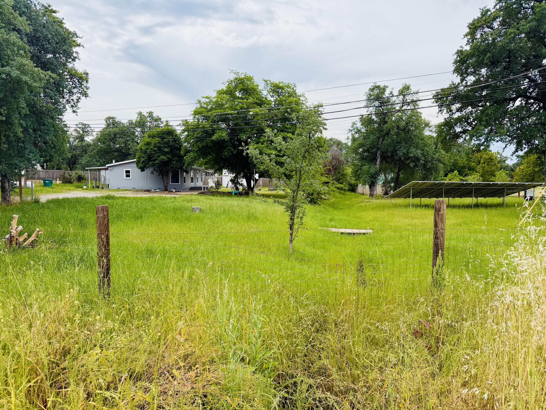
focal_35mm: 24
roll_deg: -0.6
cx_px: 273
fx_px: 379
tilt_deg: -5.1
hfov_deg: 71.6
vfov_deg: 56.8
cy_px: 205
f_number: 1.78
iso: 100
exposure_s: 1/4405
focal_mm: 6.76
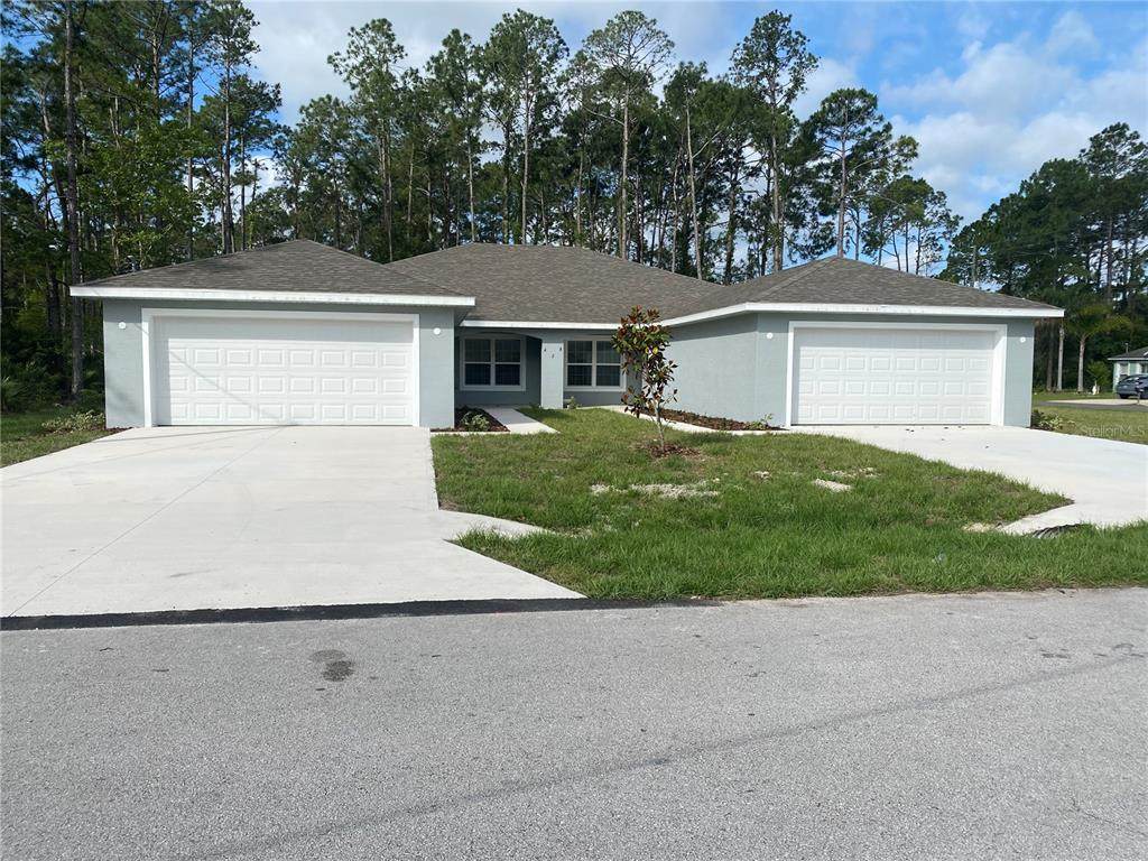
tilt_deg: -5.1
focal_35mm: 26
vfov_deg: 53.1
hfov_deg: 67.3
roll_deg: -0.7
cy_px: 430
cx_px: 574
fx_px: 862
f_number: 1.8
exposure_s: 1/3846
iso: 32
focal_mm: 4.25
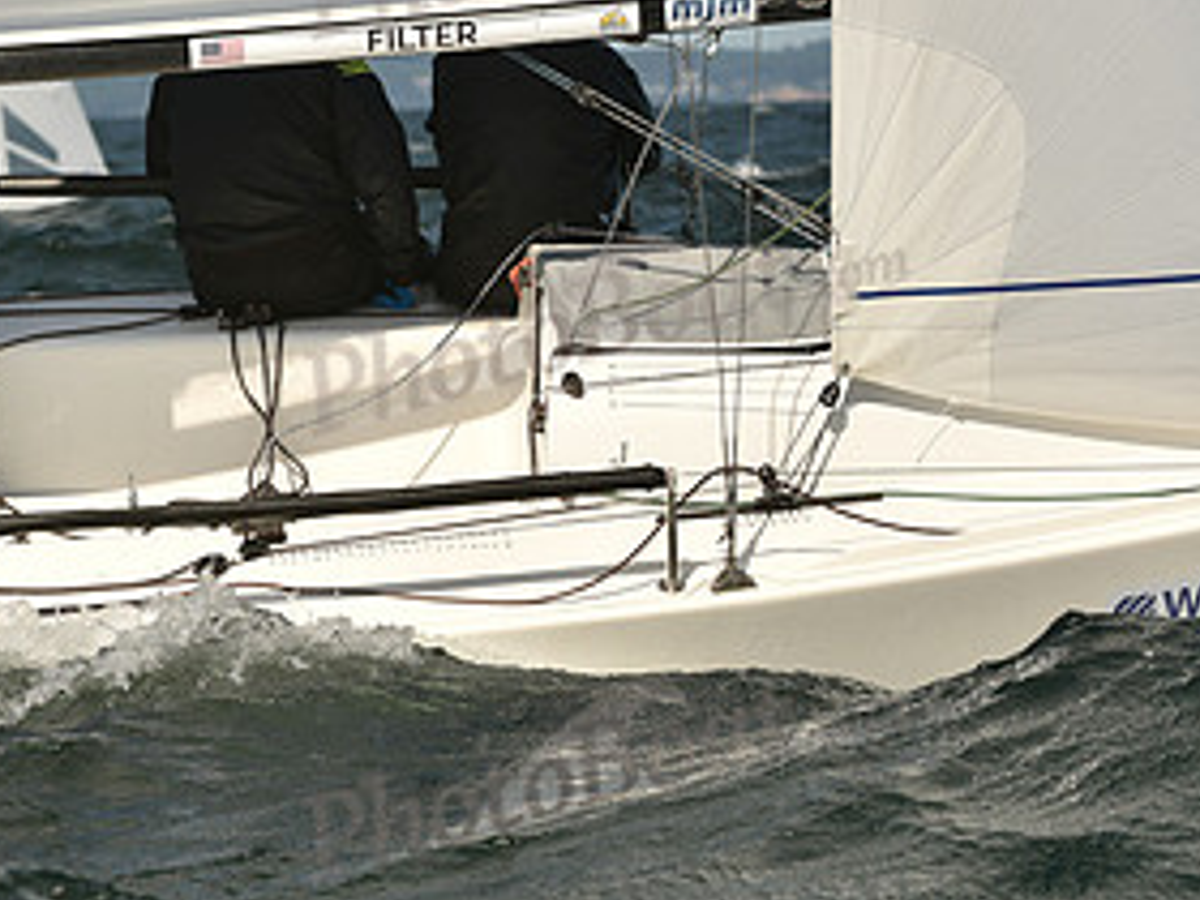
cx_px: 86
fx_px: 13797
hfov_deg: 5.0
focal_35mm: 398
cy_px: 606
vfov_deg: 3.7
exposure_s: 1/1250
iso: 250
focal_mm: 200
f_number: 8
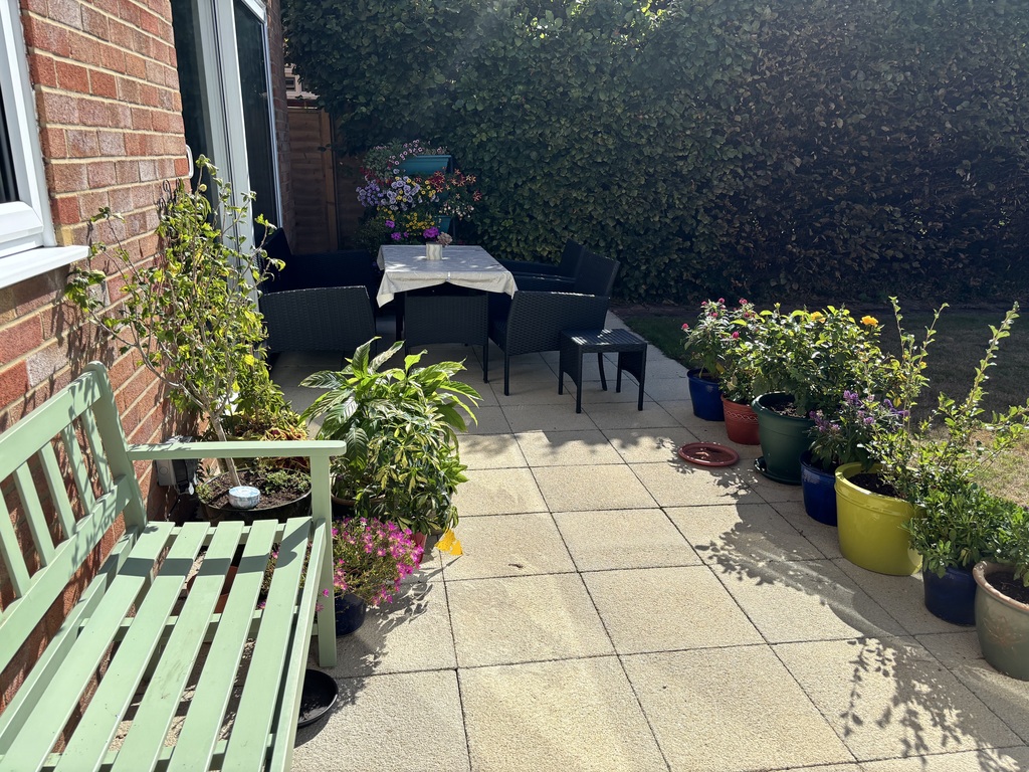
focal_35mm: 26
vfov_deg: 53.1
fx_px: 773
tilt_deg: -16.6
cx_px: 514
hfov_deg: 67.3
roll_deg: -0.6
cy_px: 386
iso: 50
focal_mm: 5.96
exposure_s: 1/2857
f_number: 1.6
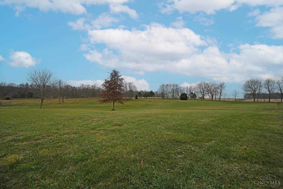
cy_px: 94
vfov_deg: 81.2
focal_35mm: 14
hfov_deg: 104.3
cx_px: 142
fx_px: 110
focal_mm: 14
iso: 200
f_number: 5
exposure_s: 1/250
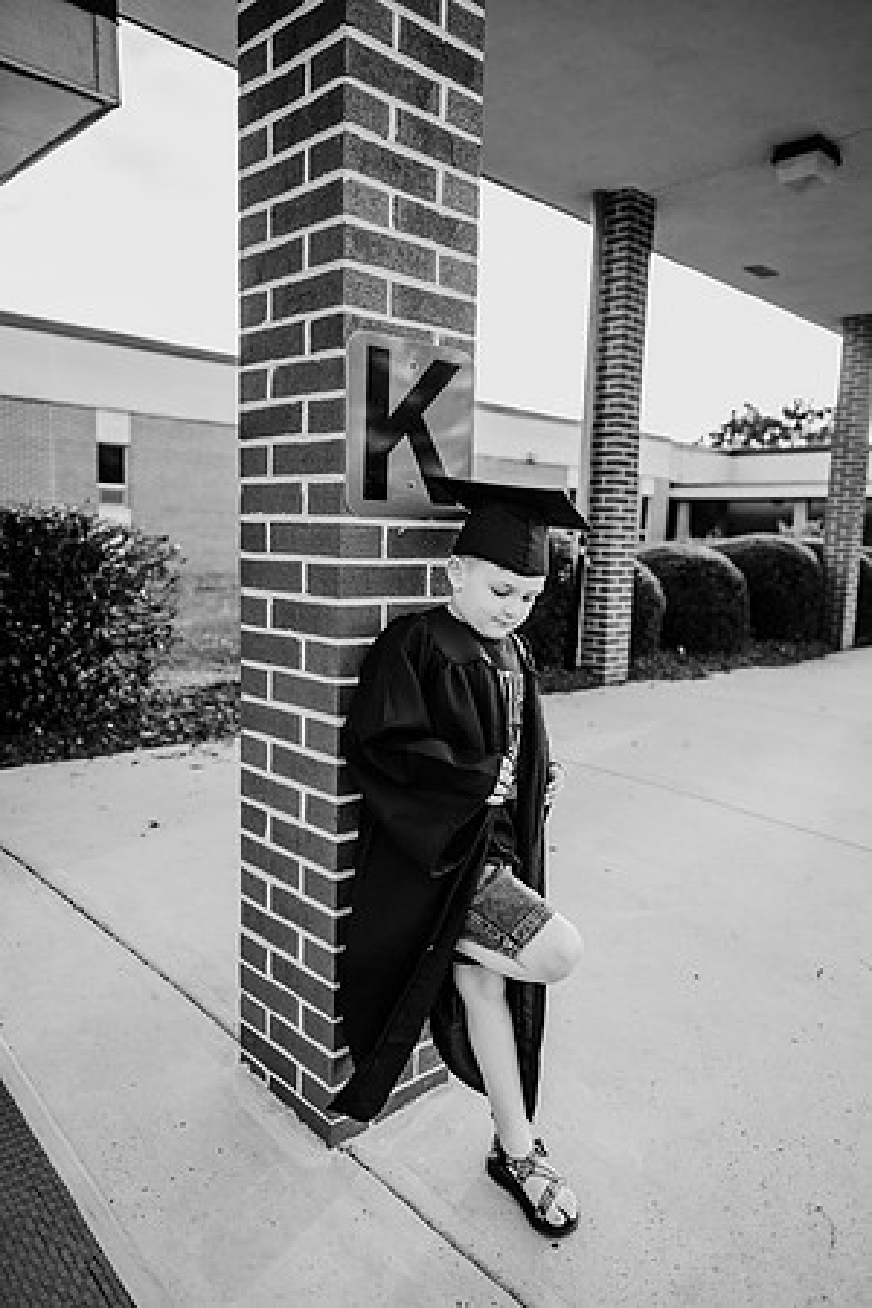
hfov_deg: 53.1
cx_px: 436
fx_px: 872
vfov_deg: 73.7
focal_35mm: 24
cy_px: 654
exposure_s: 1/400
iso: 160
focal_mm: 24
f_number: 2.2
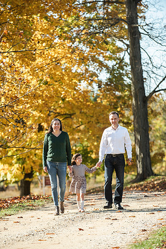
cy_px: 124
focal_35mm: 175
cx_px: 83
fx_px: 1210
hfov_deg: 7.8
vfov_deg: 11.7
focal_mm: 175
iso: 500
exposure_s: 1/2000
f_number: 4
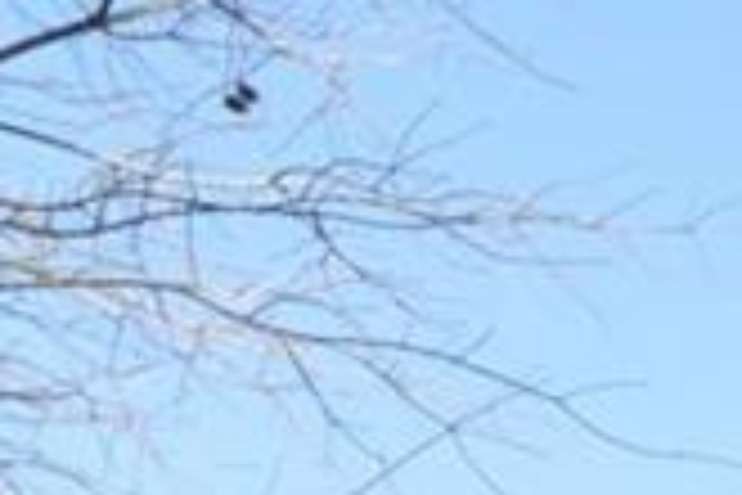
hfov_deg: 9.2
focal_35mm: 195
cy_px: 1096
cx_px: 1907
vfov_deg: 6.7
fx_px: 4021
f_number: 8
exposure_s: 1/200
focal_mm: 21
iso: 200
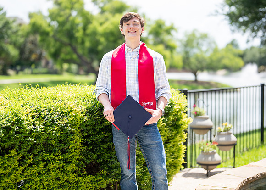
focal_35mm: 71
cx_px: 138
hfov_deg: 28.0
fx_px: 533
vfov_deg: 20.2
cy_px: 100
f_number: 1.2
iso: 100
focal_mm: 50
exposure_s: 1/3200
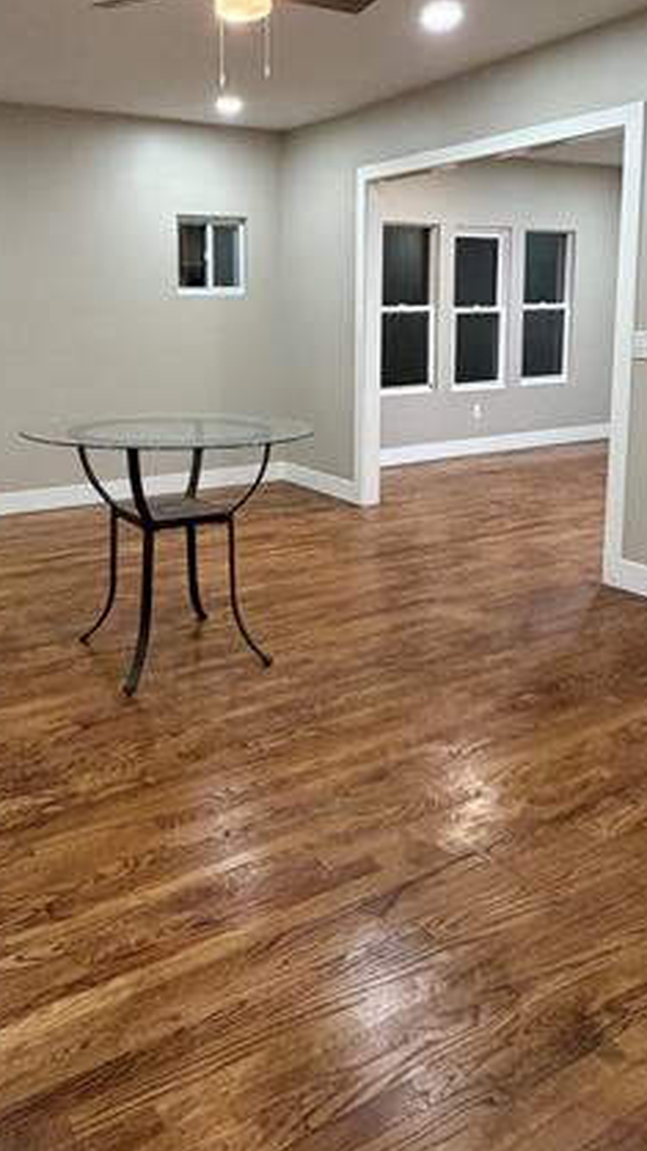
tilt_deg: -8.1
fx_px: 854
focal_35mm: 28
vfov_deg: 66.9
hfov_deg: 41.0
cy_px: 432
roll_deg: +0.2
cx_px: 226
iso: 250
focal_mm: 2.22
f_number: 2.2
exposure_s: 1/60
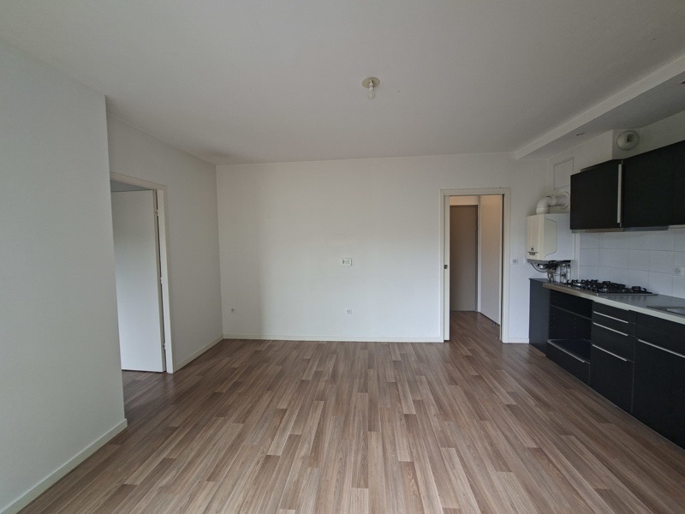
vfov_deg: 89.9
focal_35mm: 13
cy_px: 257
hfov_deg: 106.2
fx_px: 257
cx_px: 342
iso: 64
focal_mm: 1.74
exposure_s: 1/40
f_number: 2.2
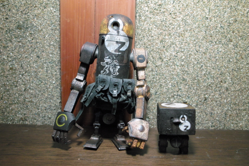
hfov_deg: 65.5
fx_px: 194
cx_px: 124
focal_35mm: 28
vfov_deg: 46.4
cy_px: 83
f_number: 4
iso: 200
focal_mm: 16.6
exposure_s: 1/10
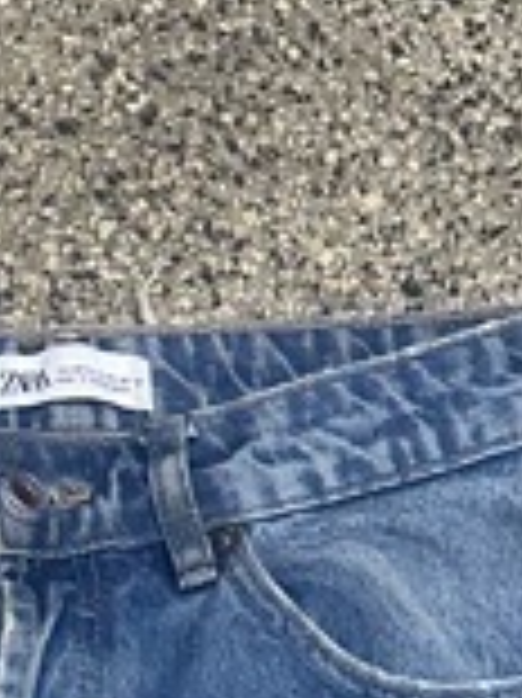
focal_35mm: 155
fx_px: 3121
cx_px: 130
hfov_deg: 9.5
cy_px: 1869
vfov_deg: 10.3
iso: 800
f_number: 1.78
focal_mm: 6.86
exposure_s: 1/60
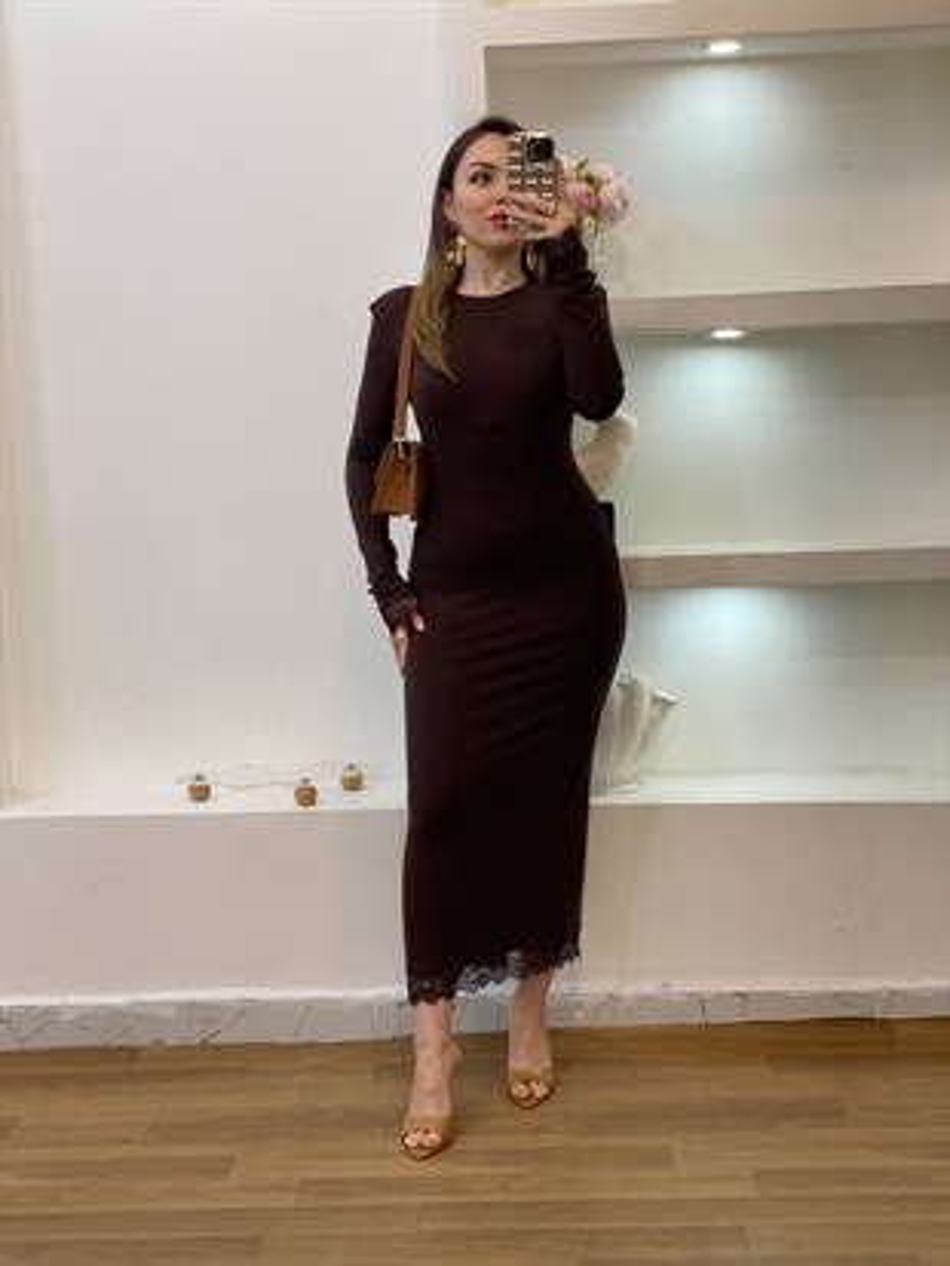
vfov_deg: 36.8
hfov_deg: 28.0
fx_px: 1902
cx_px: 475
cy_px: 633
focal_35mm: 52
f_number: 2
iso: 80
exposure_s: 1/100
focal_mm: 6
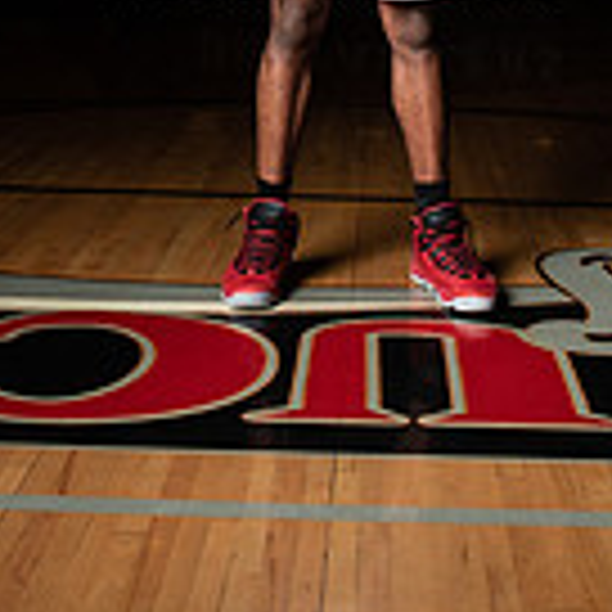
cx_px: 374
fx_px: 1580
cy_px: -230
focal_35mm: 79
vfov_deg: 19.8
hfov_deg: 21.9
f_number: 14
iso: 320
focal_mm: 28
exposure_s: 1/200
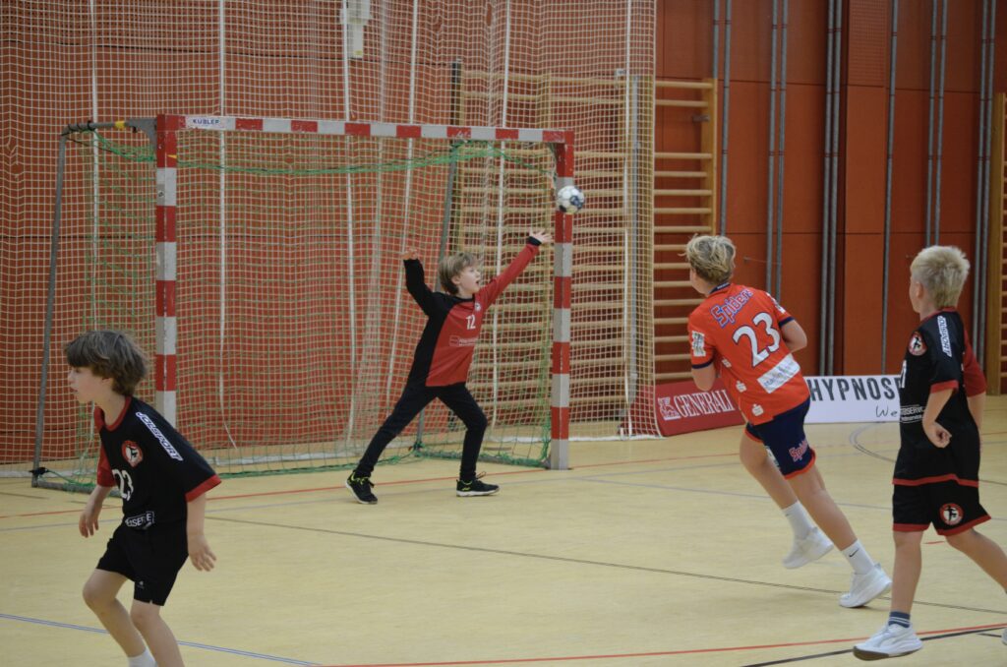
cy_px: 334
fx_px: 2847
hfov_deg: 20.1
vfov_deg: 13.4
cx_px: 504
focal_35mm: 102
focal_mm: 68
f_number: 4.2
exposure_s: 1/500
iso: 1100
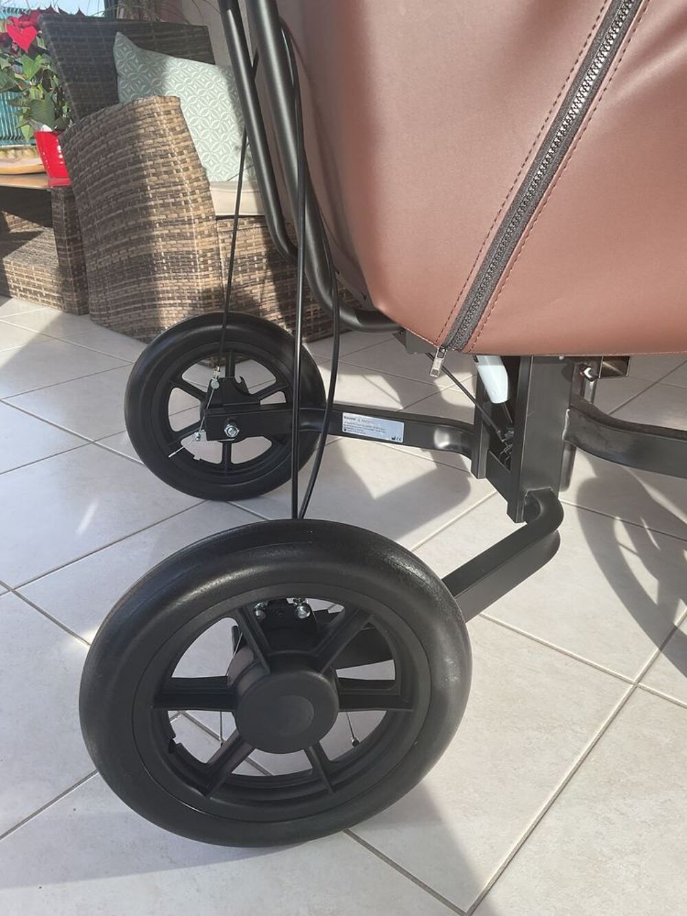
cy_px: 458
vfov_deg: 61.7
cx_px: 344
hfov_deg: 48.2
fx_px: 767
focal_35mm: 29
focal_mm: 3
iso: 16
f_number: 1.8
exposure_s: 1/380
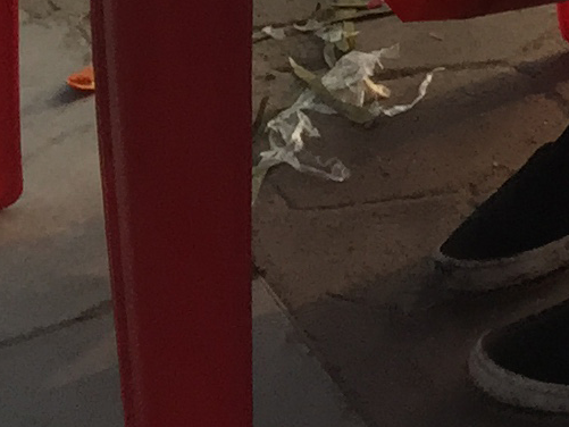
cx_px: 1374
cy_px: -907
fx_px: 3107
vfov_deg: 7.0
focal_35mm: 189
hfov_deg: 9.3
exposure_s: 1/706
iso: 32
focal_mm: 4.15
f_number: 2.2
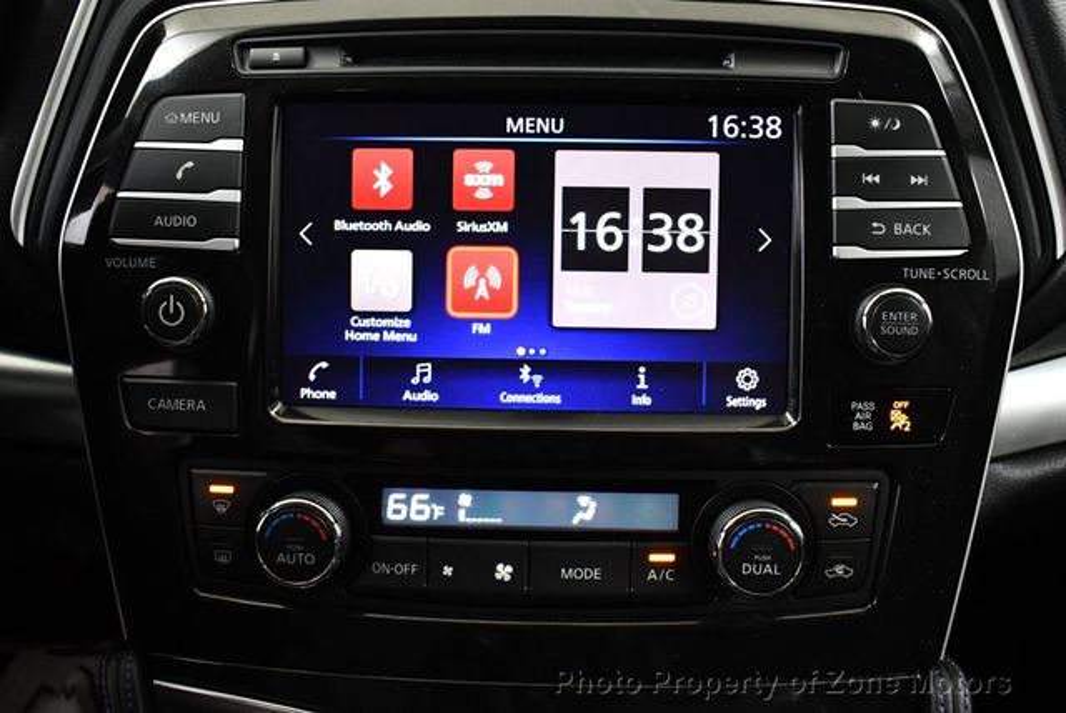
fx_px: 1067
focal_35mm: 36
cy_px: 356
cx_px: 533
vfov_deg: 36.9
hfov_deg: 53.1
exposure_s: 1/80
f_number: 3.5
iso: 3200
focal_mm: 18
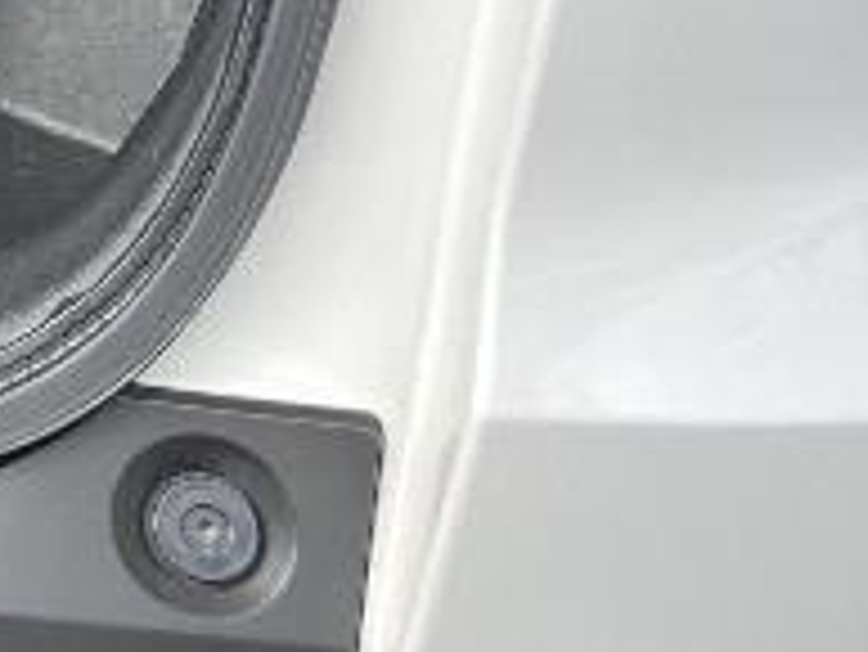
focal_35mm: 138
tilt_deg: -19.3
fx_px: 3463
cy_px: -625
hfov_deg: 11.8
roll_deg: +0.5
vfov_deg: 10.0
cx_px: -1178
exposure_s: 1/299
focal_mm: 5.1
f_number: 1.6
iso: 50
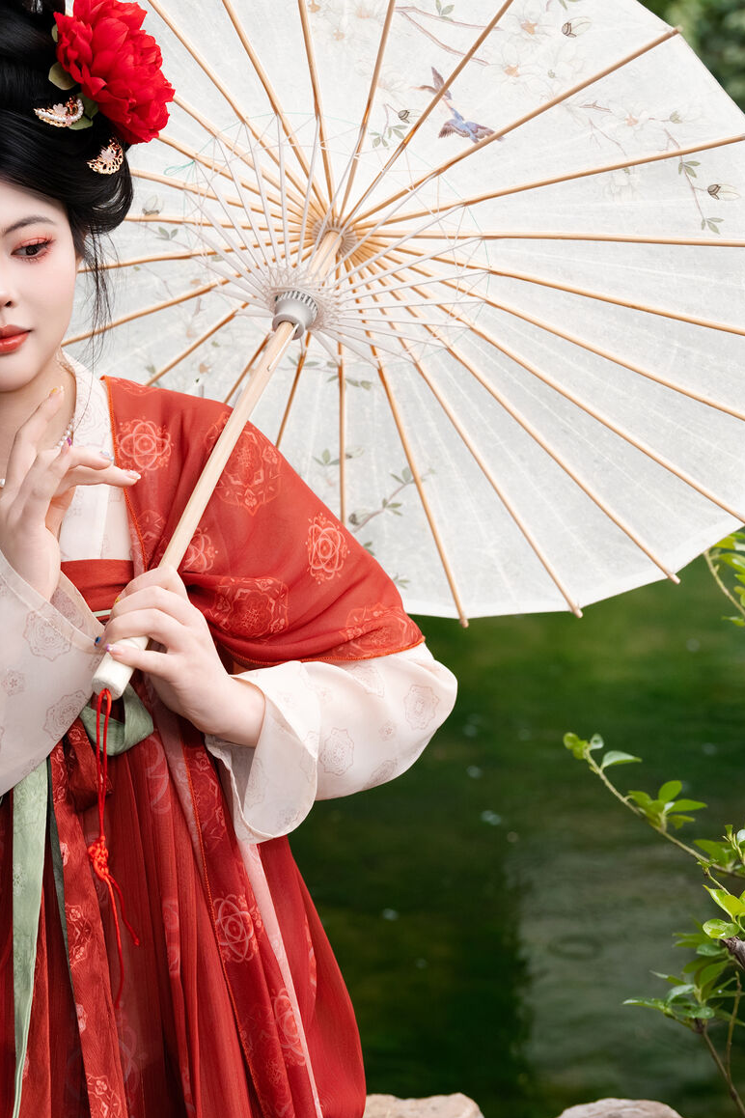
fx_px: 2700
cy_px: 420
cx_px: 231
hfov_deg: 15.7
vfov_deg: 23.3
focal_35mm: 87
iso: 800
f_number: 4
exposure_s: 1/160
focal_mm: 56
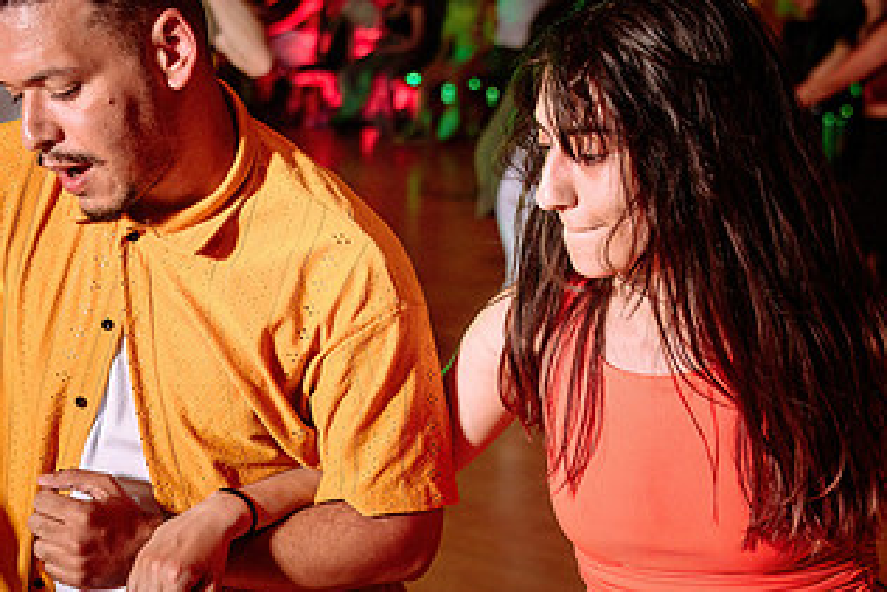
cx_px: 402
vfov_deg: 18.0
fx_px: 1873
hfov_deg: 26.6
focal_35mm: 76
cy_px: 309
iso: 1000
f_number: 2.8
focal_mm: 35
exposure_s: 1/60
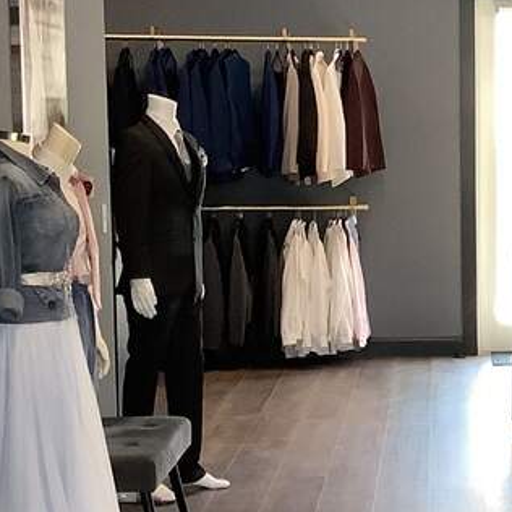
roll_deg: -0.6
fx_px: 1740
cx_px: 672
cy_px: 298
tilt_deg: -6.7
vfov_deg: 16.7
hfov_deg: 15.9
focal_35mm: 104
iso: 250
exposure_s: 1/50
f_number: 2.4
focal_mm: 3.3
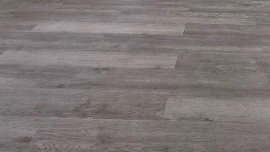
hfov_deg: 48.0
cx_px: 225
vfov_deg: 21.4
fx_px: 279
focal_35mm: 39
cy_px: -113
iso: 160
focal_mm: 2.2
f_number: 2.2
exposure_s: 1/120
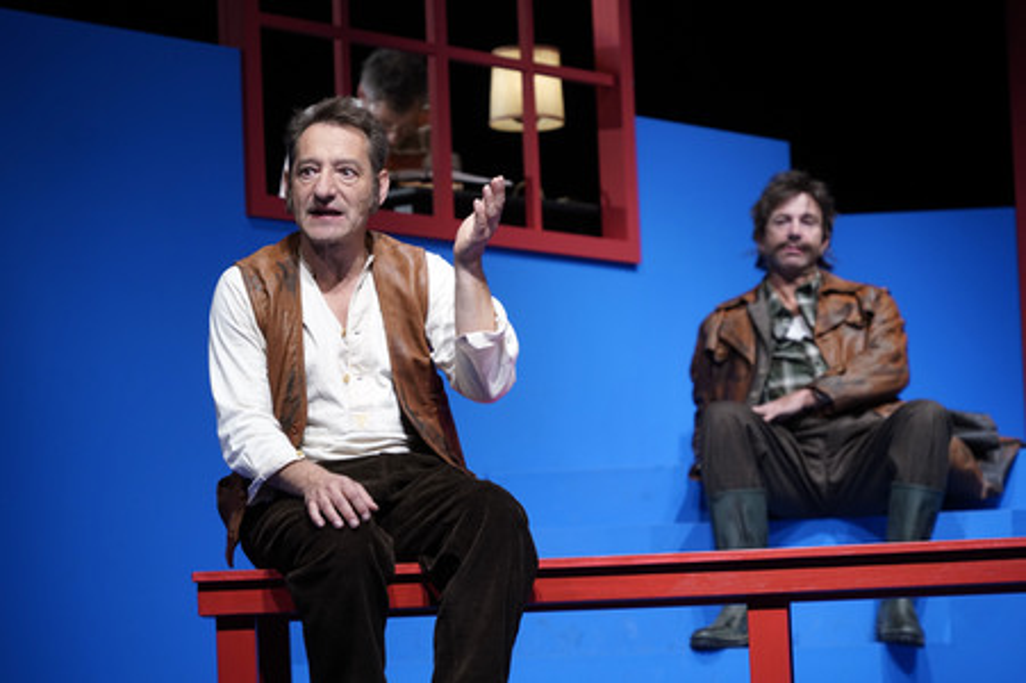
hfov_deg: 14.5
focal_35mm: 142
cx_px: 513
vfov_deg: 9.6
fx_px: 4044
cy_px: 342
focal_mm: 142
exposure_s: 1/400
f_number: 5.6
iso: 2000
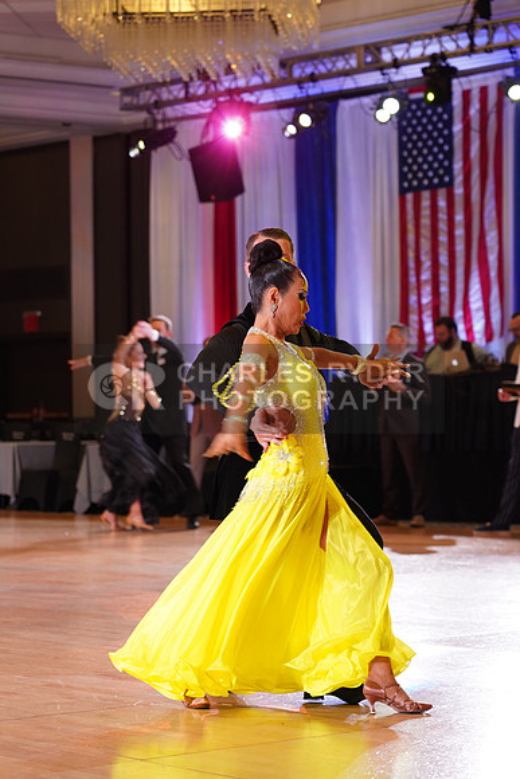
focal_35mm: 105
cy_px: 390
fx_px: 2273
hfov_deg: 13.0
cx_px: 260
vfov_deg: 19.5
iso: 1600
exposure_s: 1/160
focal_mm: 105
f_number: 4.5
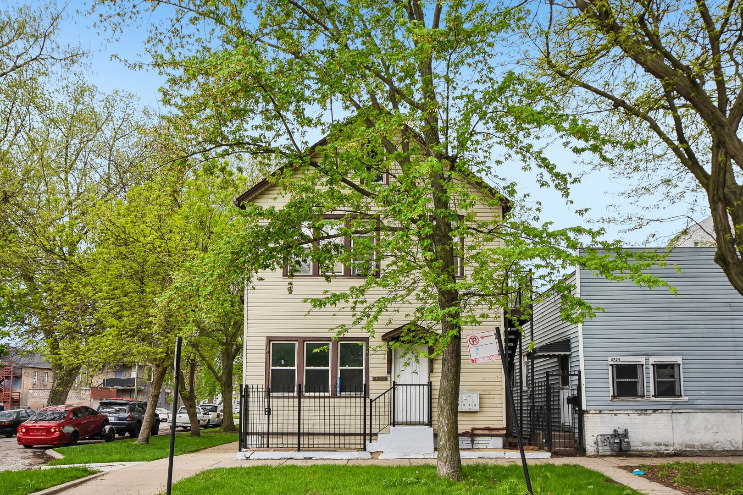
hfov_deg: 61.9
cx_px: 372
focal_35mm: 30
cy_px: 248
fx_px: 619
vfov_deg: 43.6
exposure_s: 1/320
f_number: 8
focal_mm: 20
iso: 400
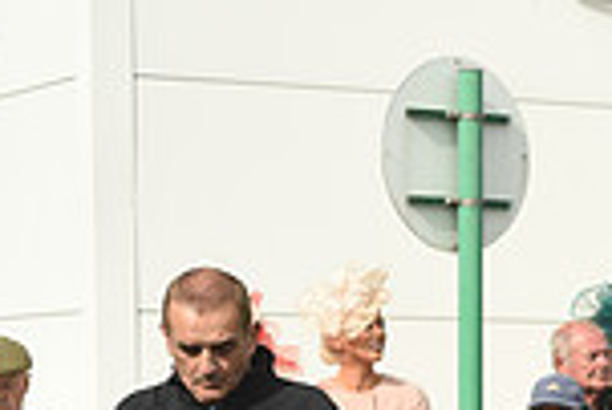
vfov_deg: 7.0
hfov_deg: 10.1
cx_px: 1119
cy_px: 721
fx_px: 3267
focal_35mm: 192
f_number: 5.6
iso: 500
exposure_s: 1/2000
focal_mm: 50
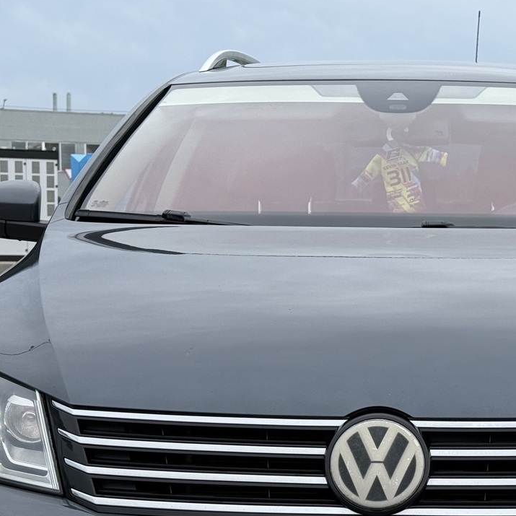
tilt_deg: -7.1
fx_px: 1602
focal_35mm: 95
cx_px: 415
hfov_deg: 18.1
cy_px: 406
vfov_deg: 18.1
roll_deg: -0.8
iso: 64
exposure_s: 1/2342
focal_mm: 6.76
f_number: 1.78
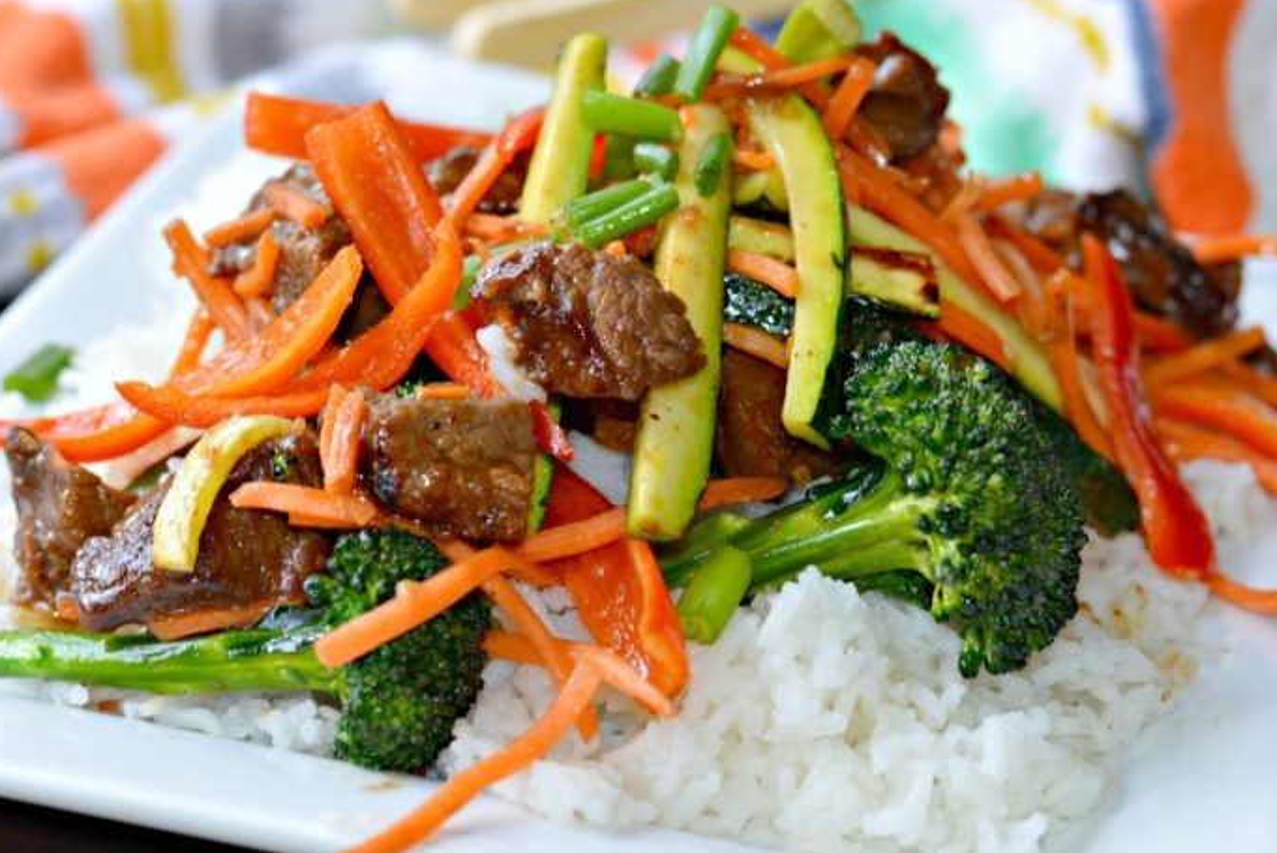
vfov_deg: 16.5
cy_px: 422
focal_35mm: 83
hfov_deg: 24.5
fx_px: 2946
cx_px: 636
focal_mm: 50
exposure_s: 1/60
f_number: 4
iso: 400
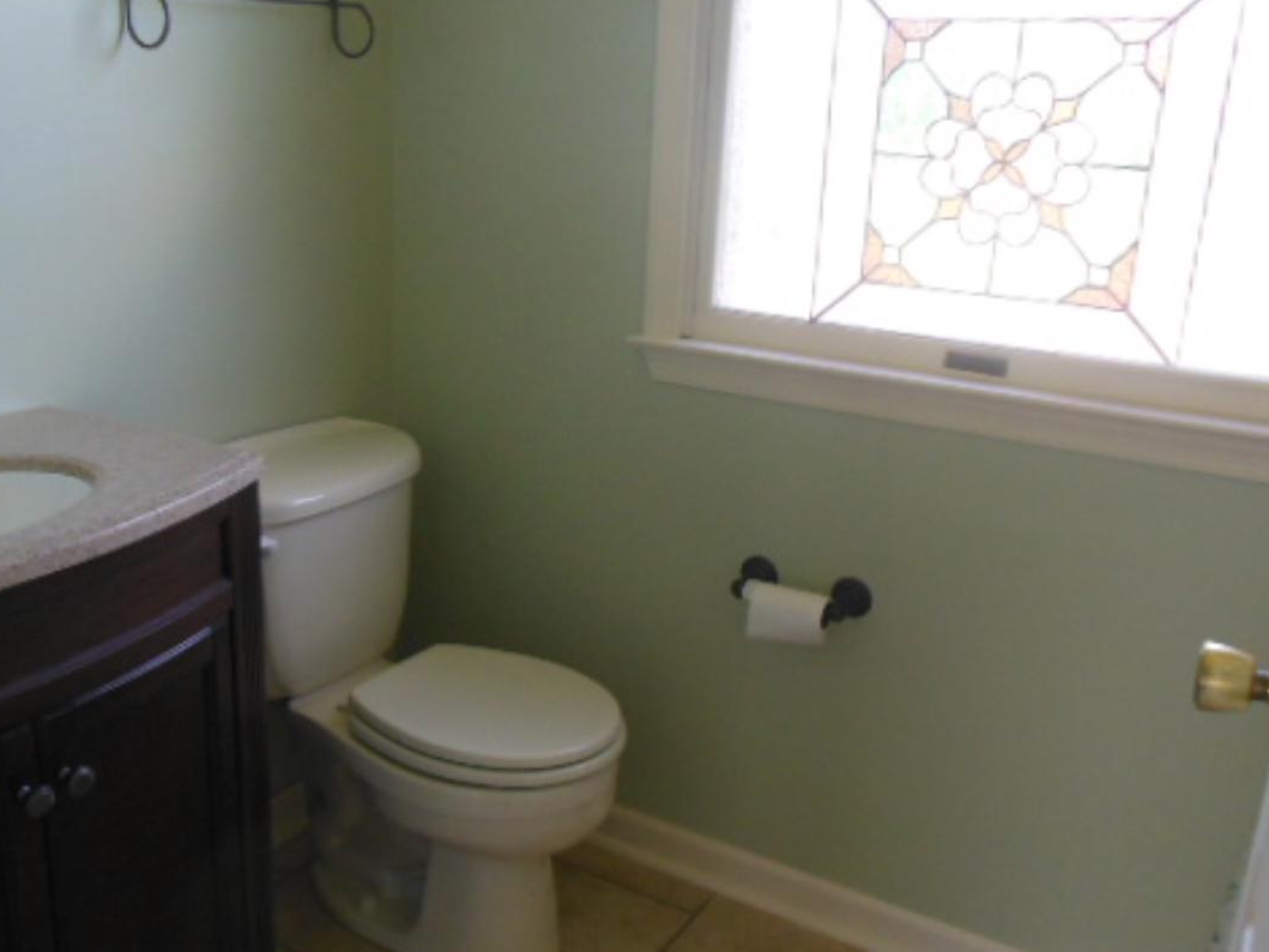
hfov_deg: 53.7
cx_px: 524
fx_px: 1246
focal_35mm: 34
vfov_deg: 41.8
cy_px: 484
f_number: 3.2
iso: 400
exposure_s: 1/50
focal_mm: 4.5
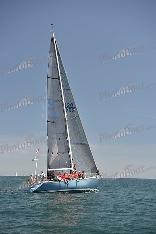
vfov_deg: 28.8
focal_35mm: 70
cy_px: 117
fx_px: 455
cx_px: 78
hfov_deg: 19.5
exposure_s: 1/800
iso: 250
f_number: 3.5
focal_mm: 70
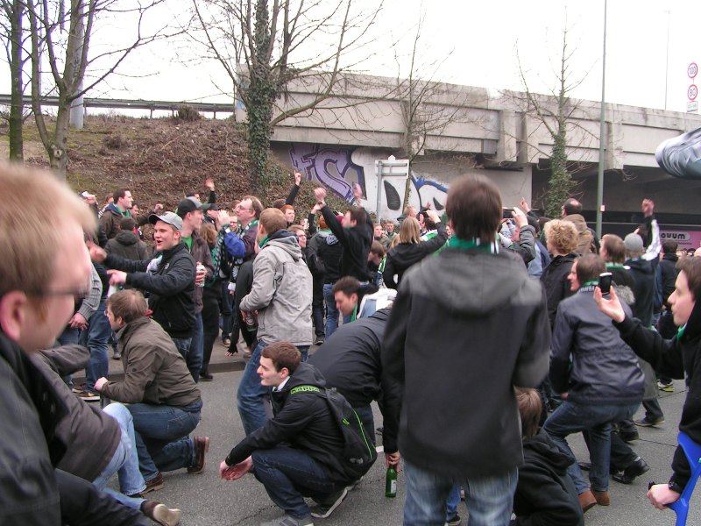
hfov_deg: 49.0
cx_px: 350
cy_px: 263
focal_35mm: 38
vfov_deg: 37.7
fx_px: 770
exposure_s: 1/50
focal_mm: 5.8
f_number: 5
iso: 50
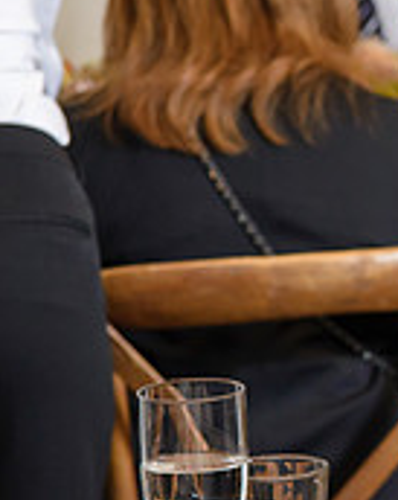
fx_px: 4429
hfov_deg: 5.1
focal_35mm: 300
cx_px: 755
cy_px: 302
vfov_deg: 6.5
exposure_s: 1/125
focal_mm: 86
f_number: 5
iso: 1000
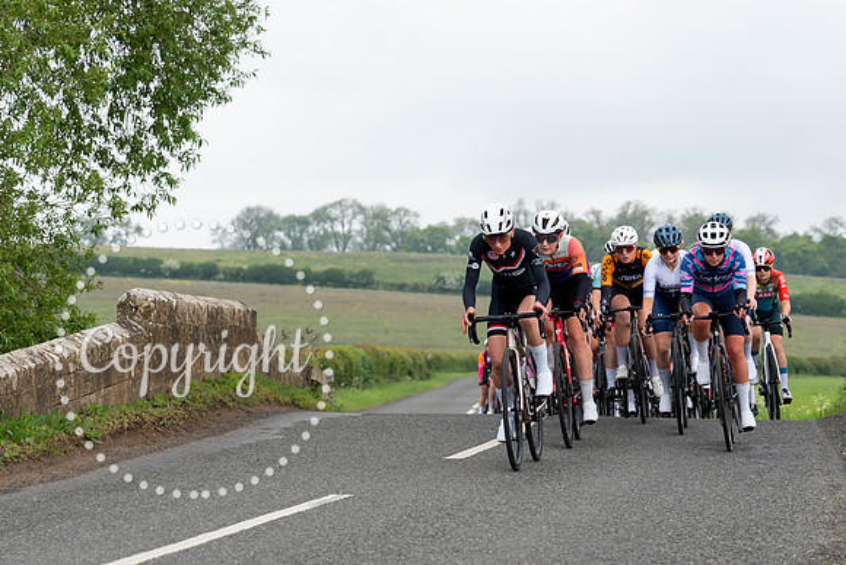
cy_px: 224
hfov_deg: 16.8
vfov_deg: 11.3
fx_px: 2864
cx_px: 510
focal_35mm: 122
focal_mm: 70
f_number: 3.5
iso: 320
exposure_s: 1/1000
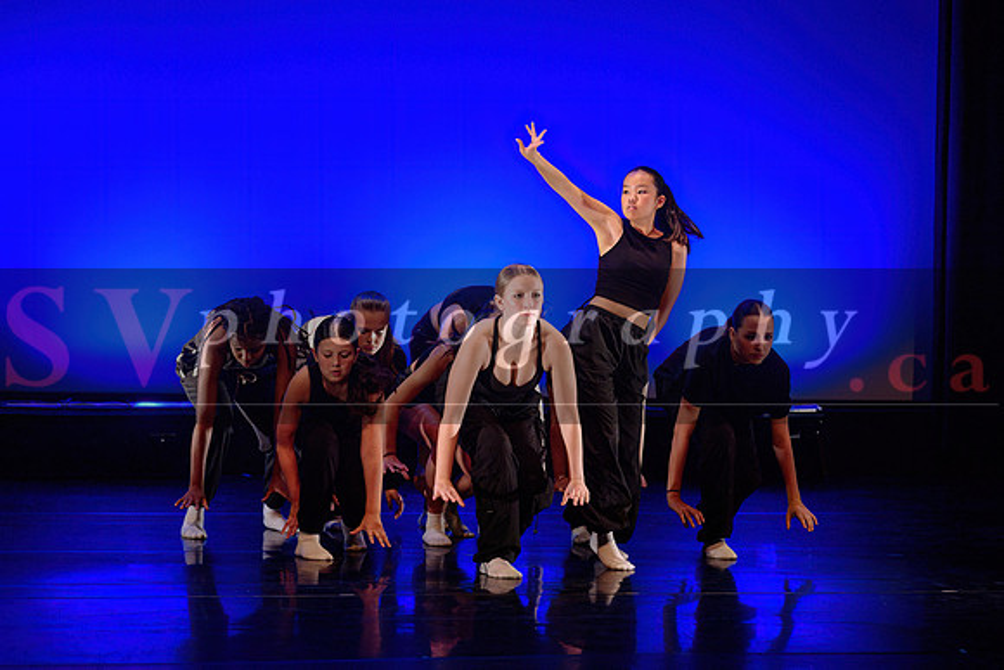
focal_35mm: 144
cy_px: 265
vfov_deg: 9.5
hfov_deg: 14.2
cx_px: 512
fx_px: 4027
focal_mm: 112
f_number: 2.8
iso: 1600
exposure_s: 1/200
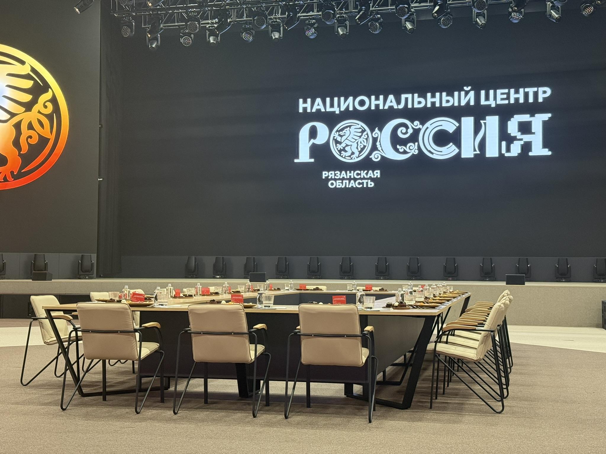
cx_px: 303
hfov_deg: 39.7
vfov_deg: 30.3
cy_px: 227
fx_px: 840
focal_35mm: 48
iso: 250
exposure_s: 1/60
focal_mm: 6.76
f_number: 1.78
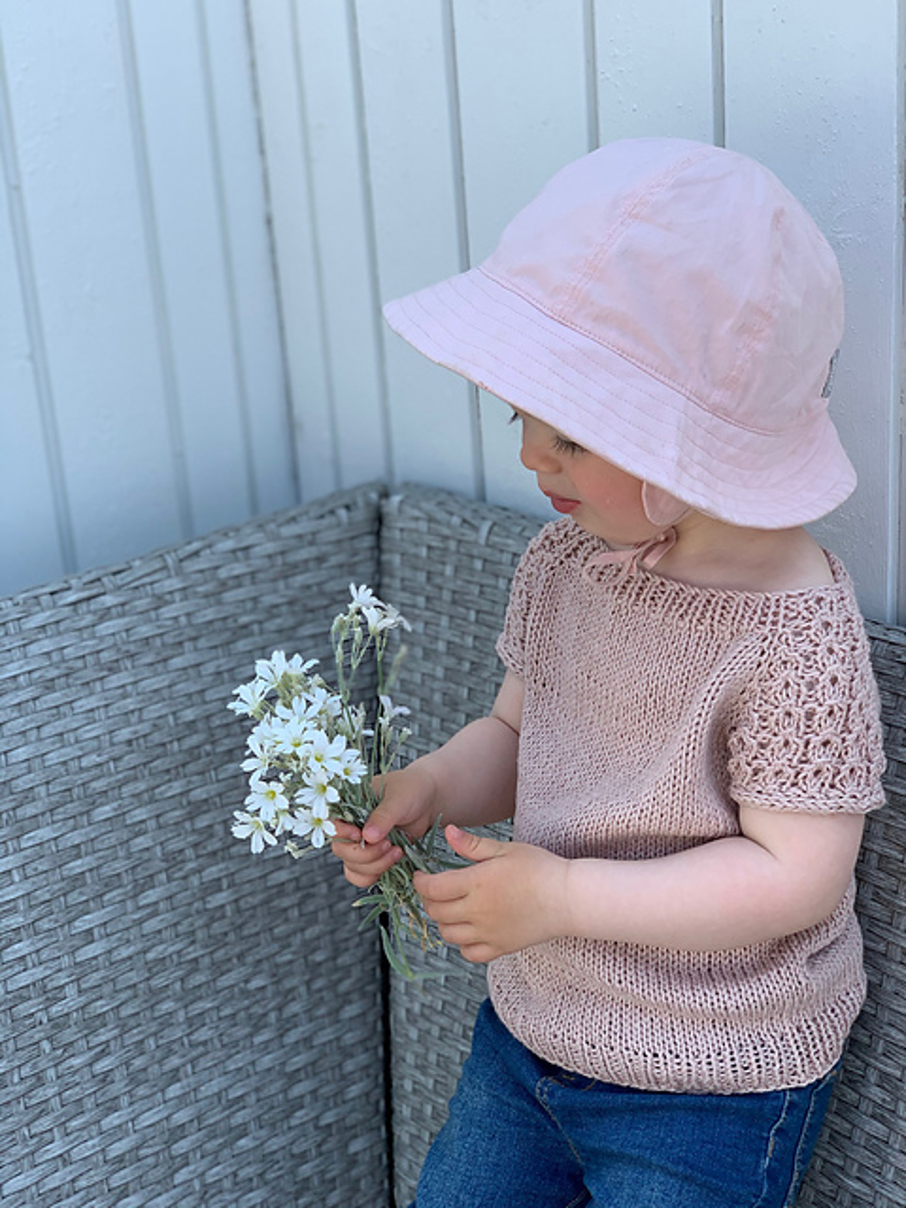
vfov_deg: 36.8
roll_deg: +3.5
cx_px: 453
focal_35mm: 52
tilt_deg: -20.3
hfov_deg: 28.0
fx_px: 1815
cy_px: 604
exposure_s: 1/384
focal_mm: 6
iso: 16
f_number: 2.4
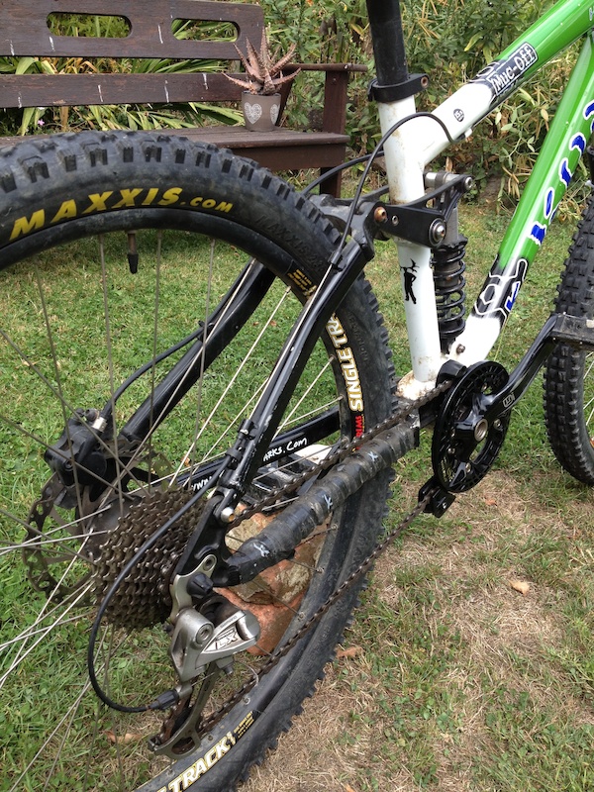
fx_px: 801
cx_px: 297
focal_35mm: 35
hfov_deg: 40.7
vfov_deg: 52.6
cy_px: 396
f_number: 2.4
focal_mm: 4.28
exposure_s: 1/270
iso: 50
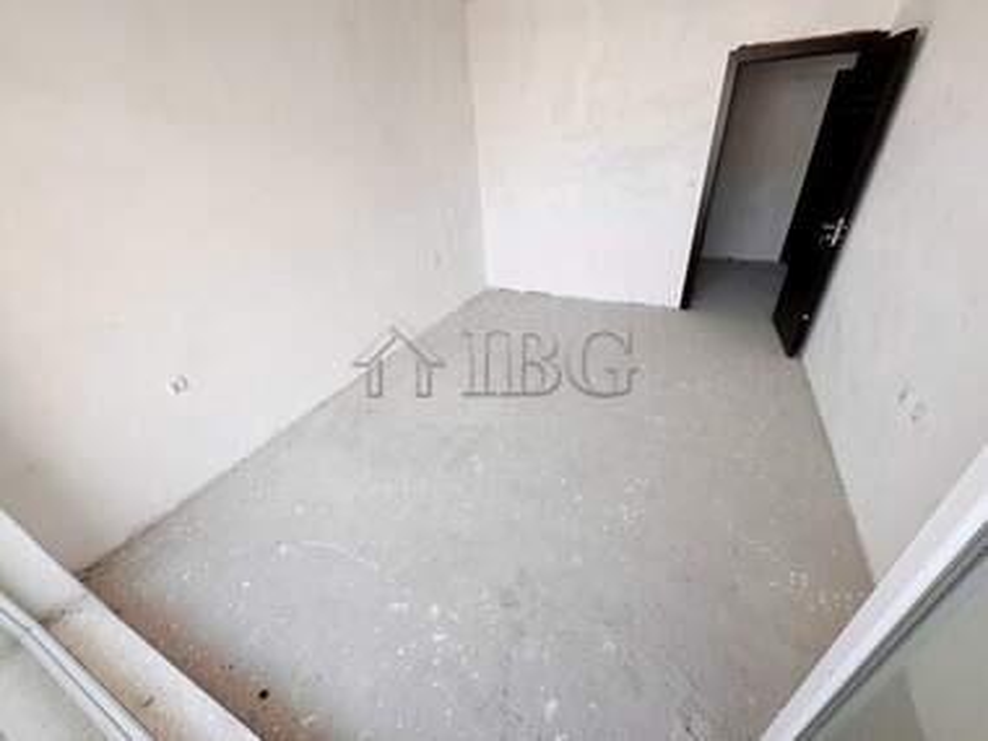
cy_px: 370
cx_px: 494
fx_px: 400
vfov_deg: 85.7
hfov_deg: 102.1
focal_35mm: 14
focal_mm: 2.22
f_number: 2.2
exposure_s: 1/118
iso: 40
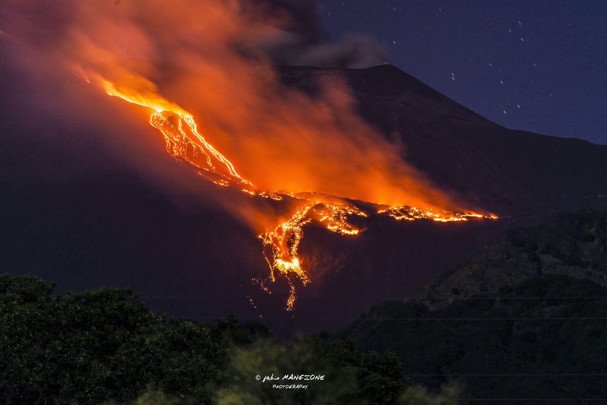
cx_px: 304
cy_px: 202
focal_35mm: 260
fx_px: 4385
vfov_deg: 5.3
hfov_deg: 7.9
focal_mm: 260
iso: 100
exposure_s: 9.3
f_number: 5.6
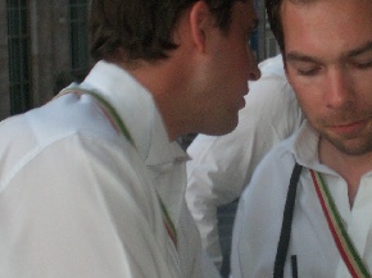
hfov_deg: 23.1
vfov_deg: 17.5
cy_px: 120
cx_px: 264
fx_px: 902
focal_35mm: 84
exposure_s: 1/30
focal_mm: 6.3
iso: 200
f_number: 3.1
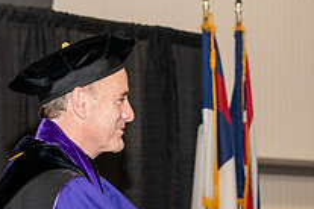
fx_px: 1954
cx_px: 296
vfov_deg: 6.1
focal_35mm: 224
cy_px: 248
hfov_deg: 9.1
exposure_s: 1/200
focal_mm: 80
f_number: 5.6
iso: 2000
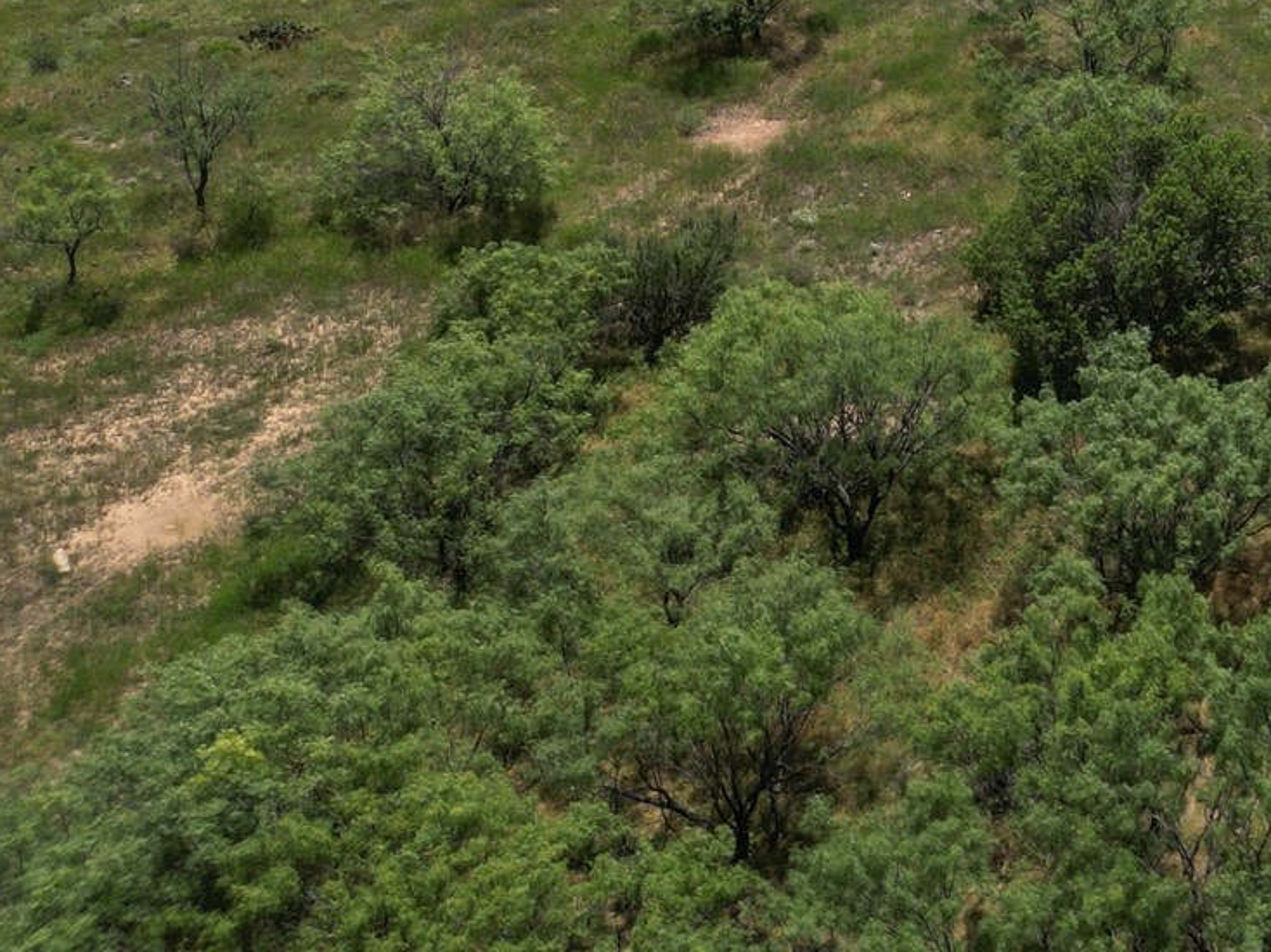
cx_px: 1577
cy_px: -322
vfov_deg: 19.9
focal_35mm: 67
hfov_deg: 25.6
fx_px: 2459
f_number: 1.7
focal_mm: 6.72
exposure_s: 1/3000
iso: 100
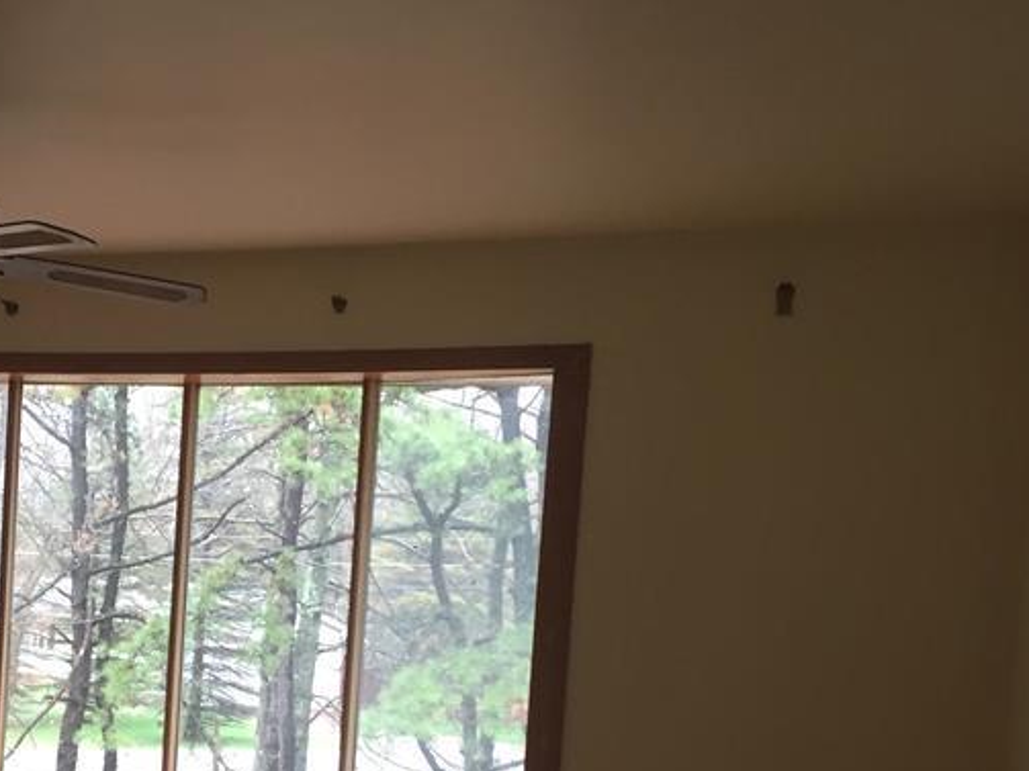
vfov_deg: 24.0
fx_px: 1753
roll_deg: -2.9
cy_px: 718
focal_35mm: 59
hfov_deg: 31.0
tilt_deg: -5.4
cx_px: 70
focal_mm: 4.15
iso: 40
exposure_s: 1/30
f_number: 2.2
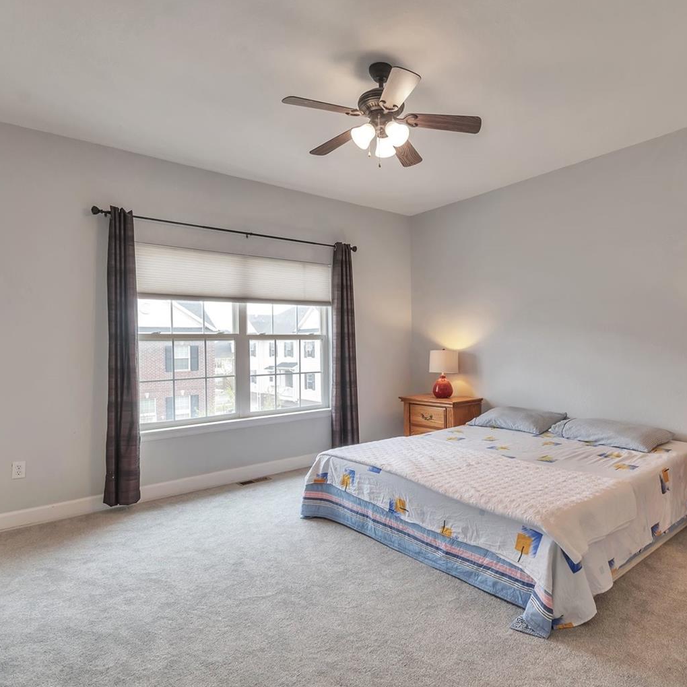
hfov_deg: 74.0
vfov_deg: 74.8
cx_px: 414
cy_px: 346
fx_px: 449
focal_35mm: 20
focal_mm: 10
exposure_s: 1/6
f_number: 9
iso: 125
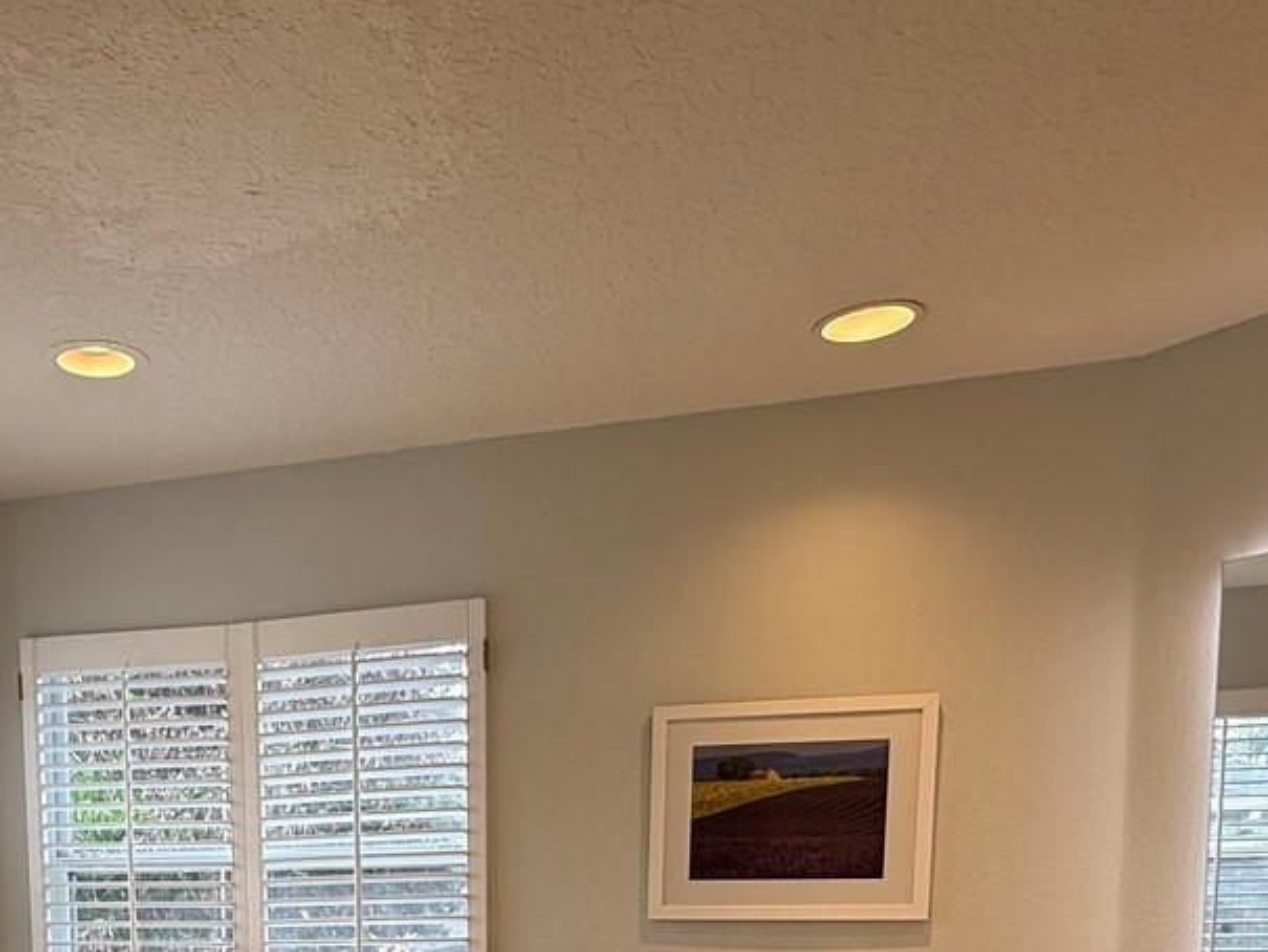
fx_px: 1356
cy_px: 1036
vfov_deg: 33.8
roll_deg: +1.2
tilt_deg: -6.3
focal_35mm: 37
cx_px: 252
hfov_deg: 47.4
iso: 50
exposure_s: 1/123
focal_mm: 2.22
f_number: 2.2
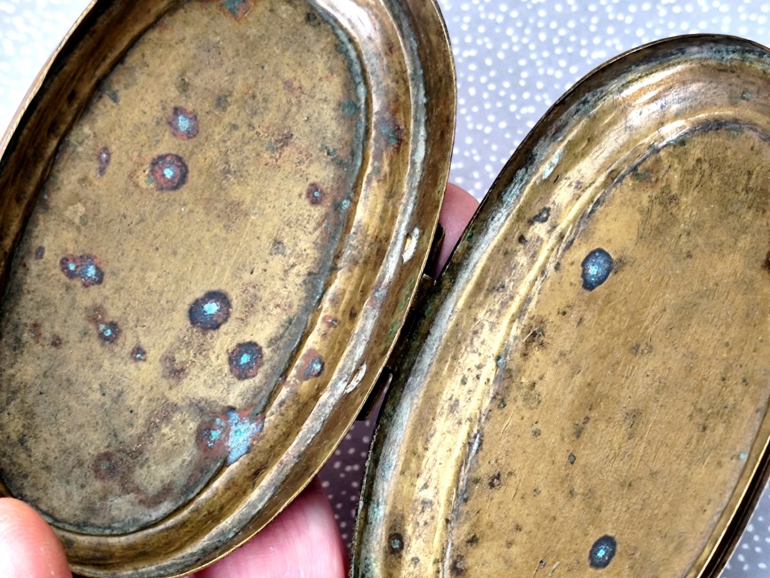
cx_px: 385
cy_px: 289
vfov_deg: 15.9
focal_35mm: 93
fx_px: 2069
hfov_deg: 21.1
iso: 200
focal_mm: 6.14
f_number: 1.65
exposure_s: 1/50
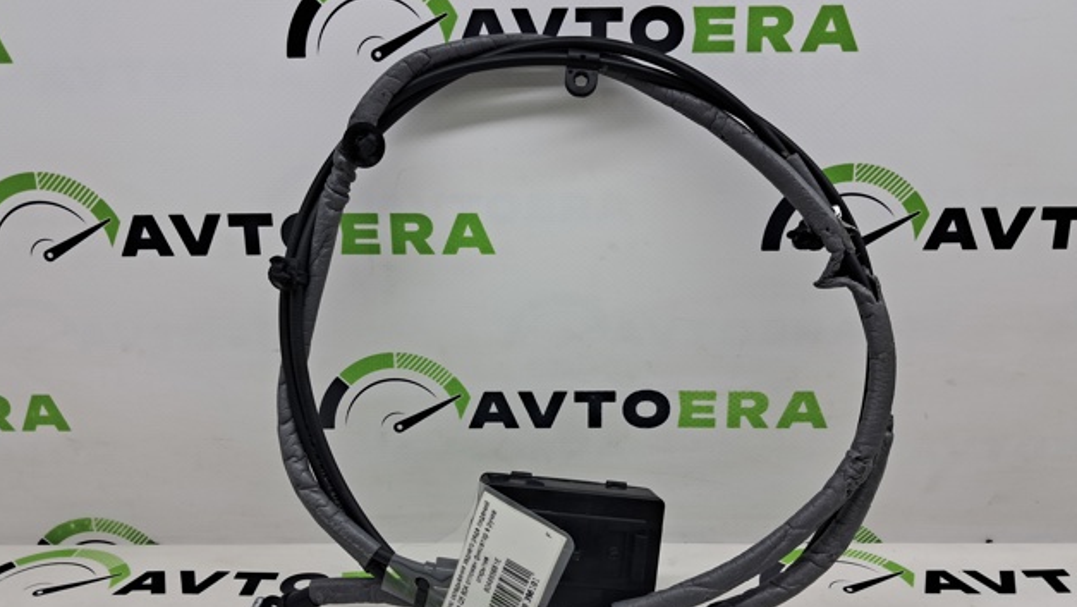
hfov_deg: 64.3
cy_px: 353
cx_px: 531
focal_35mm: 30
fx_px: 857
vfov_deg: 38.9
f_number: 1.8
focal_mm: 4
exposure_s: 1/120
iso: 50
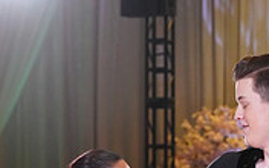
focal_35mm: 235
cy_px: 342
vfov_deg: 5.5
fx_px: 1723
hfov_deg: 8.9
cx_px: 233
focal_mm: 70
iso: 2000
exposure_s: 1/400
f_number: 4
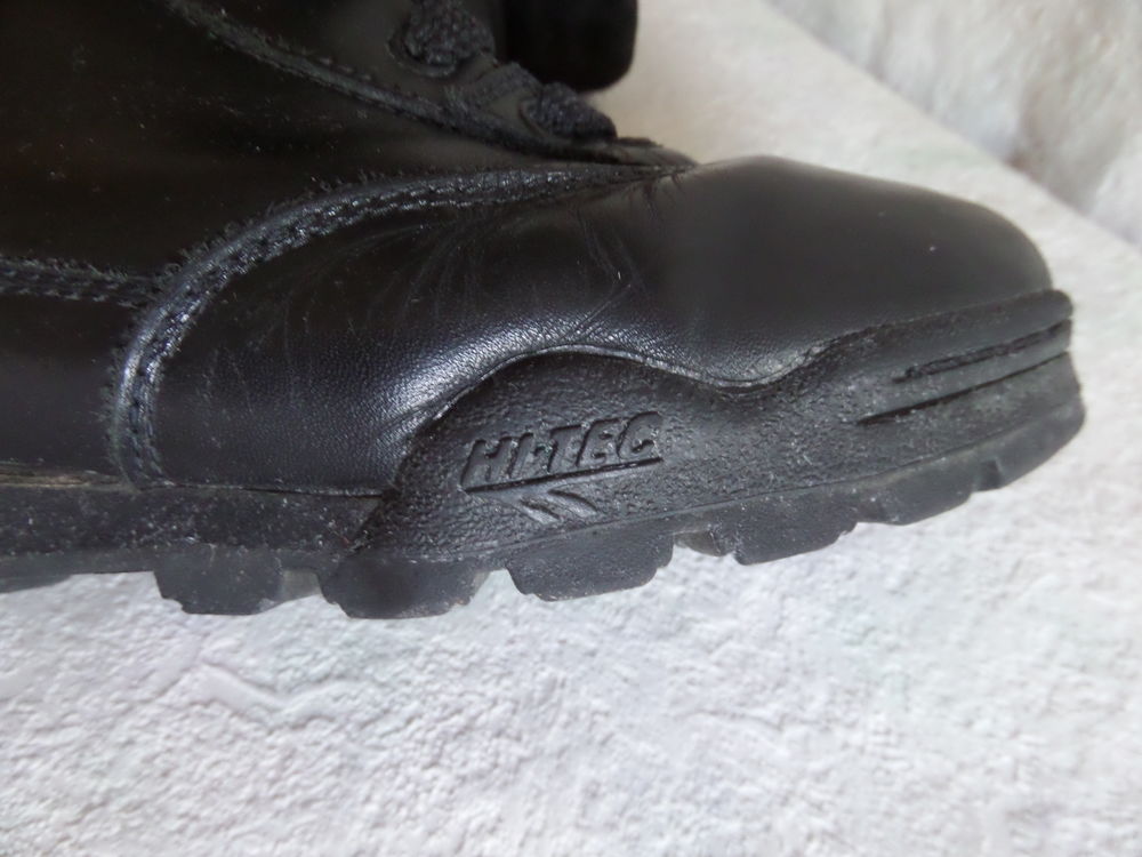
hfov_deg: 71.6
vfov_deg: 56.8
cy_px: 428
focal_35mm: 24
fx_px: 792
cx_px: 571
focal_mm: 4
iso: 400
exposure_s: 1/15
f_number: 3.2
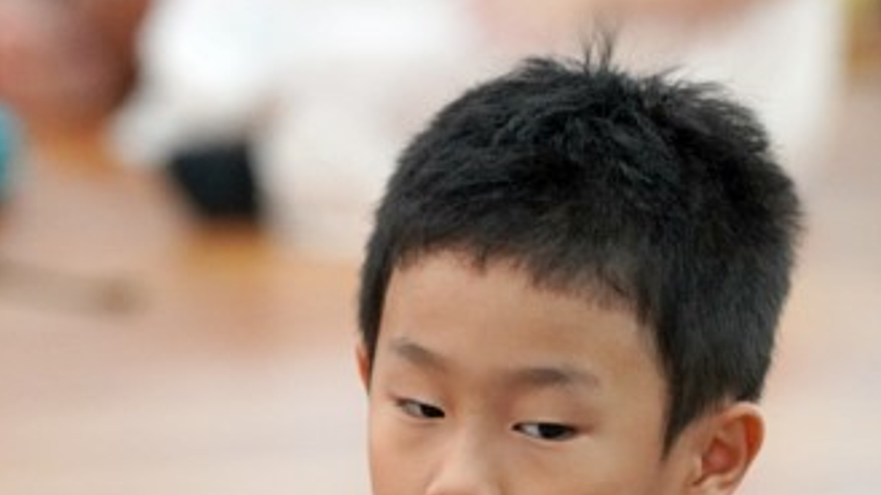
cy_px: 450
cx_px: 86
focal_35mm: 573
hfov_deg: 3.8
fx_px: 13385
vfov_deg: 2.1
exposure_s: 1/250
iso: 4000
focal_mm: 200
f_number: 4
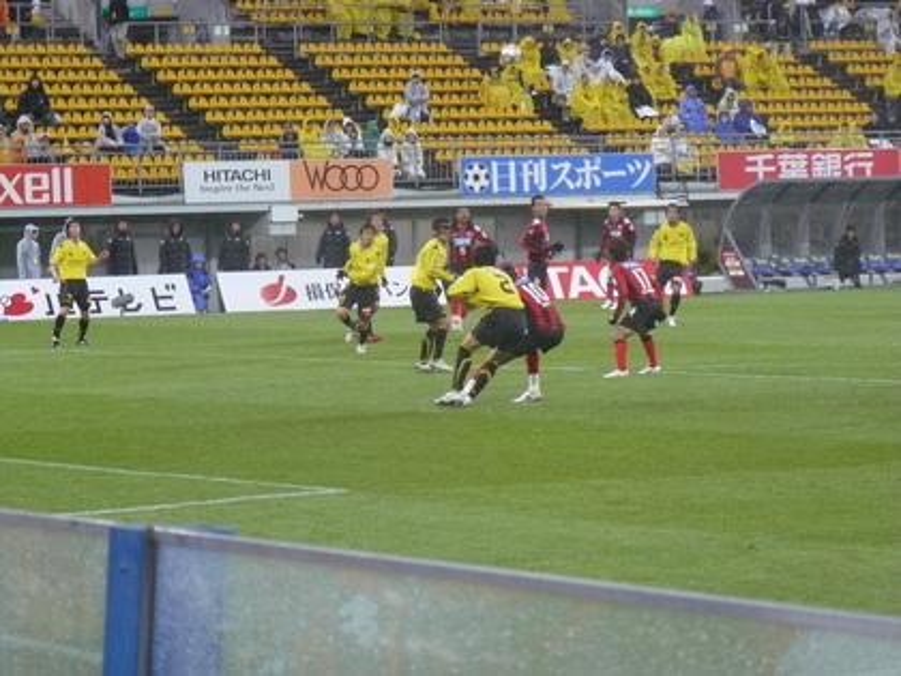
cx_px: 450
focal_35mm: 175
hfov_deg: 11.3
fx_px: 4555
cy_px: 338
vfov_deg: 8.5
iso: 400
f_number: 3.3
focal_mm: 29.1
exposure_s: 1/250
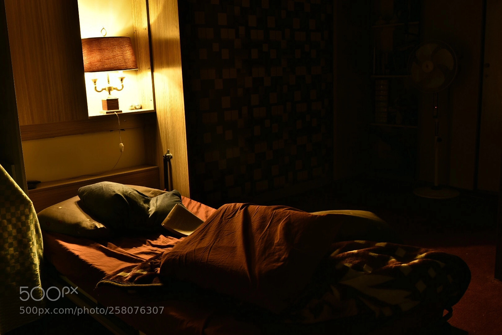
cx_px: 251
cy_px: 168
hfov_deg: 54.4
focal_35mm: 35
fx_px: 488
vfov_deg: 37.9
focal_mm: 35
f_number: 11
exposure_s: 25
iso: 160
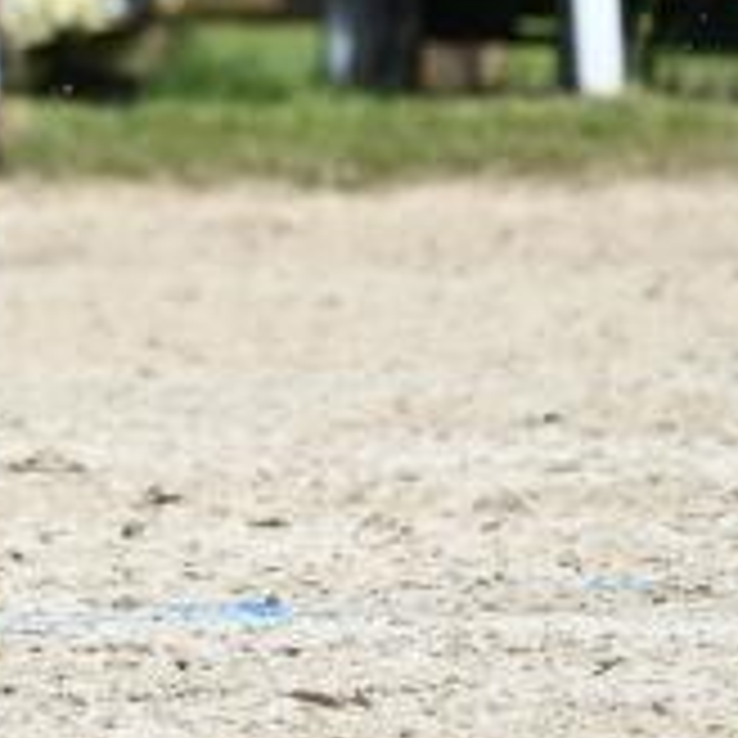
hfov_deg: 2.0
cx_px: -500
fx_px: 20961
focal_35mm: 869
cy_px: -230
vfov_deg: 2.0
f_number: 5.6
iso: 320
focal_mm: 210
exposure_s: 1/1250
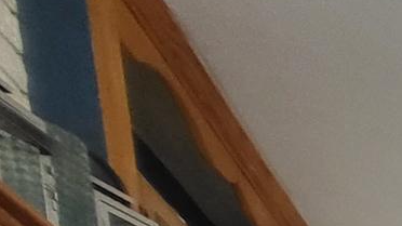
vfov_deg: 9.7
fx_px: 831
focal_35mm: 78
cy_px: 765
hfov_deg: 13.1
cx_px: 1088
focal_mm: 1.74
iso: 200
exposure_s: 1/60
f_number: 2.2
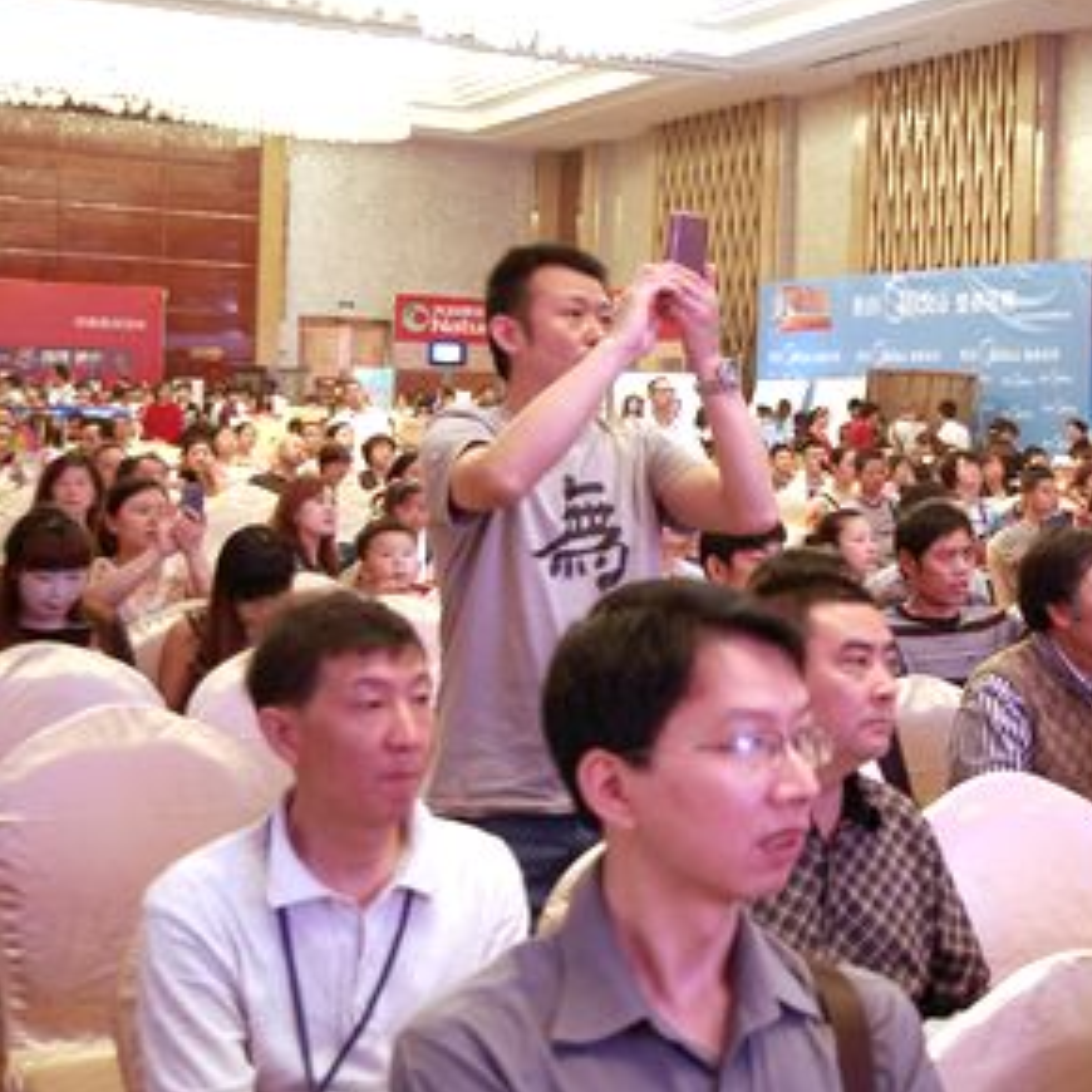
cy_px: 490
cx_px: 938
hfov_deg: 29.1
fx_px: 2034
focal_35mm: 57
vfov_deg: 30.0
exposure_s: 1/10
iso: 800
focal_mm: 26
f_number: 4
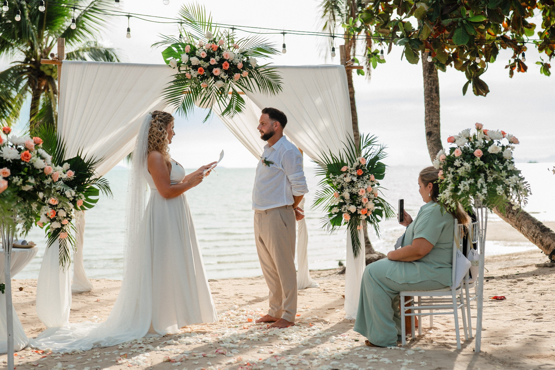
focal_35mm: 57
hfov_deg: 35.0
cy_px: 178
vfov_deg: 23.7
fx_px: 880
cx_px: 310
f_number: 2.2
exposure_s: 1/400
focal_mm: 50
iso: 100
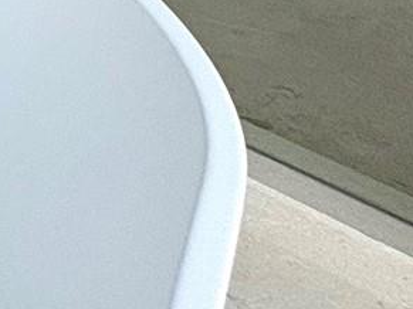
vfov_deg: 12.6
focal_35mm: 77
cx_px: -671
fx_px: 918
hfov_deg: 13.6
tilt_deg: -10.8
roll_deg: +3.0
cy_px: -516
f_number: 2.2
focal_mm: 2.22
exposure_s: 1/99
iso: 160
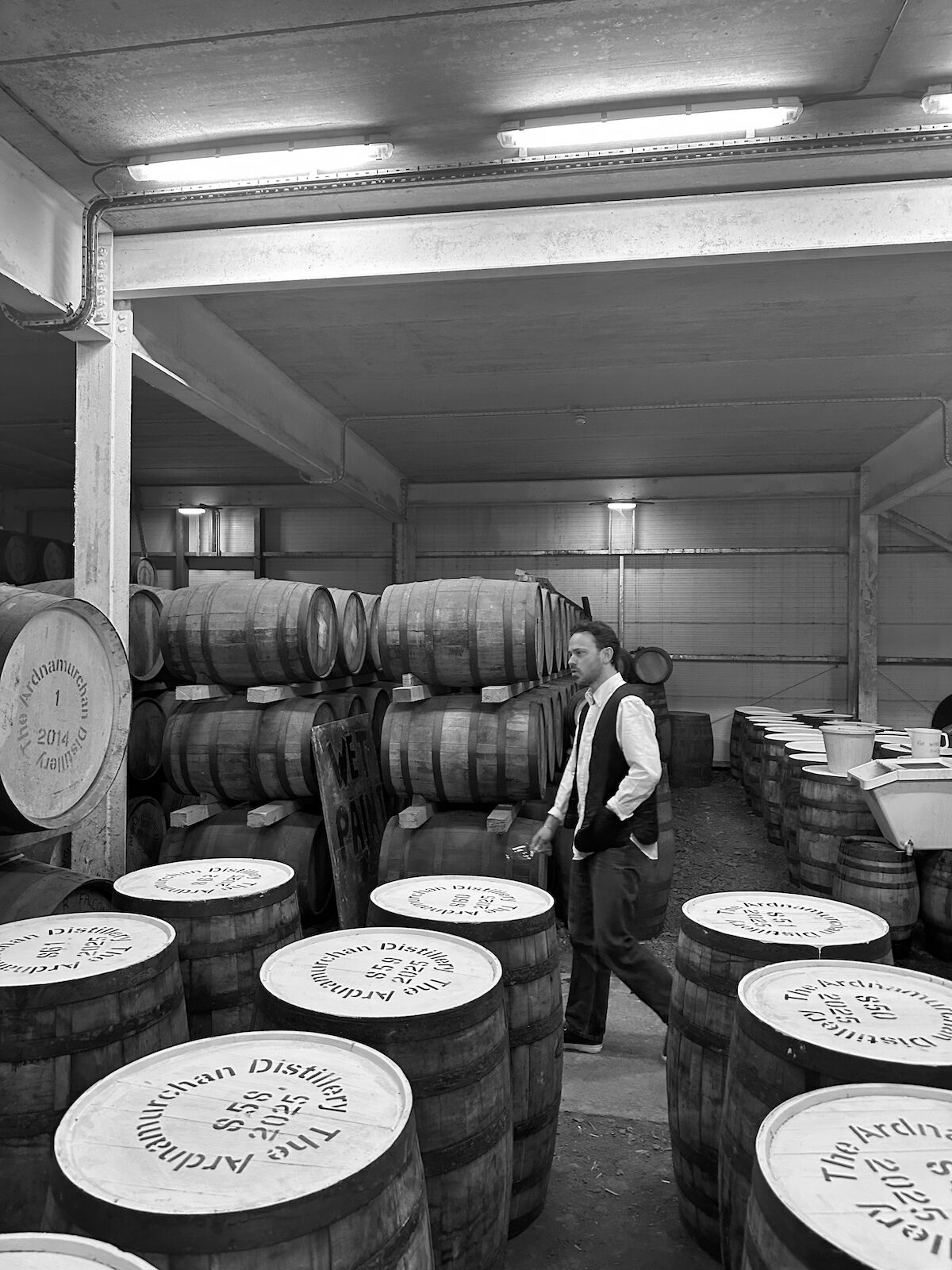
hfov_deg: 56.8
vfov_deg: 71.6
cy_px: 635
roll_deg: -1.3
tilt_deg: +0.6
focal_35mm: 24
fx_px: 880
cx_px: 476
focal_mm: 6.86
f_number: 1.78
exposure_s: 1/50
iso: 500
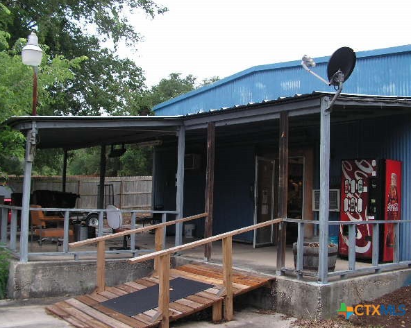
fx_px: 462
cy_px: 164
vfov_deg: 39.1
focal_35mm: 38
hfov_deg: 47.9
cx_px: 197
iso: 50
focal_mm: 6
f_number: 3.2
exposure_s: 1/100
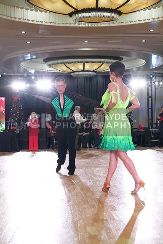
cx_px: 82
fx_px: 326
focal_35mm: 48
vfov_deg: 41.1
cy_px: 122
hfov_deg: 28.1
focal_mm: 48
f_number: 7.1
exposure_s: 1/200
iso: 4000
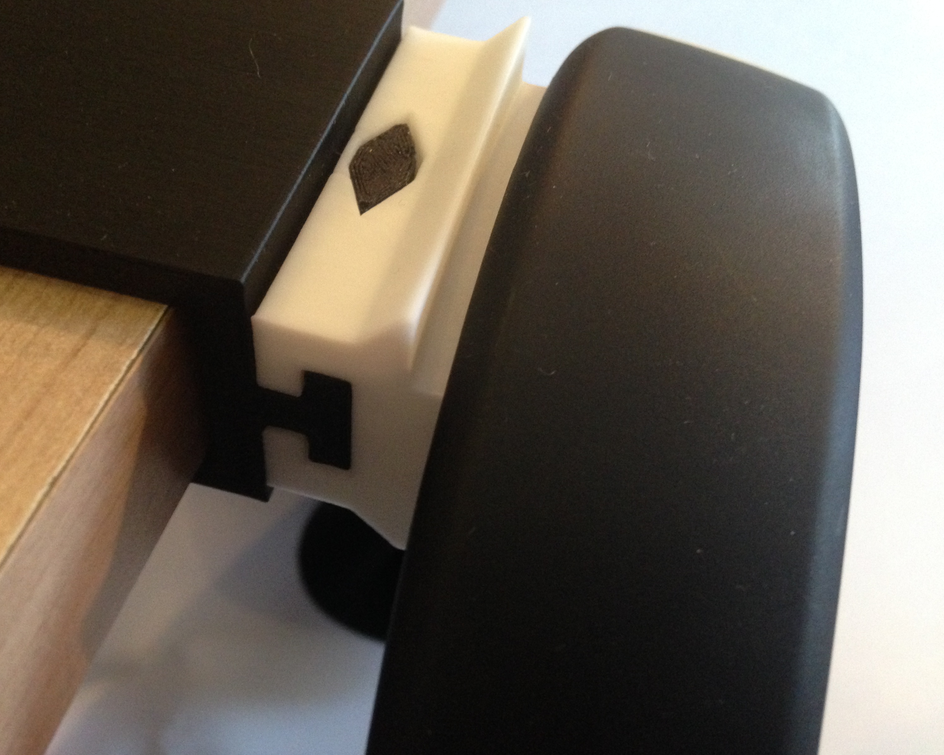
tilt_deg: -47.9
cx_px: 434
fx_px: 978
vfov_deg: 42.2
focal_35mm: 35
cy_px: 379
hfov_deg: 51.5
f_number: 2.4
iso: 400
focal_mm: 4.12
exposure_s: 1/15
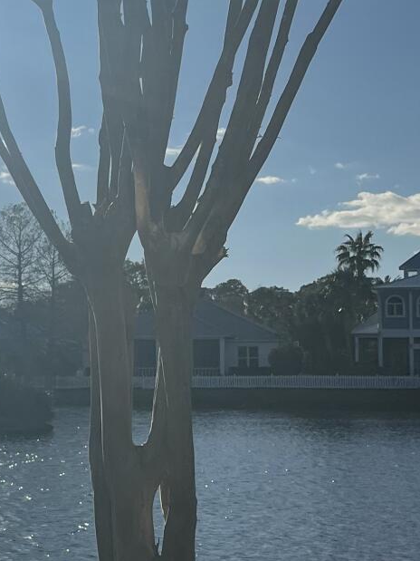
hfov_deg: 15.9
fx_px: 1359
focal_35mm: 84
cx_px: -233
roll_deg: -1.9
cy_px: 310
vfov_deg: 23.3
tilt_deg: +3.3
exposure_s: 1/17241
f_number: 1.6
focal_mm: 5.1
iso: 50
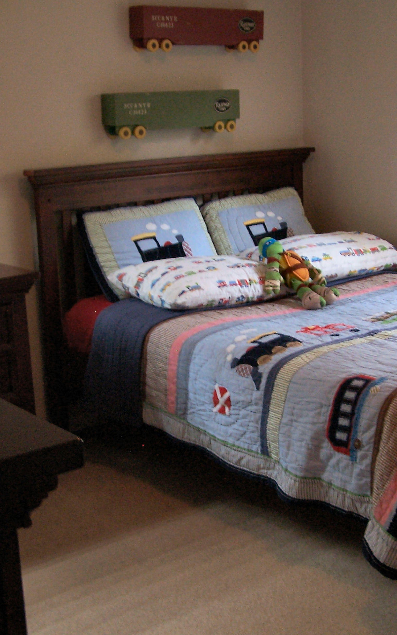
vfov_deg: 37.5
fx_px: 935
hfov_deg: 23.9
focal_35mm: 54
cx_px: 258
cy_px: 318
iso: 140
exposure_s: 1/8
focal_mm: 6.3
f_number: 2.8
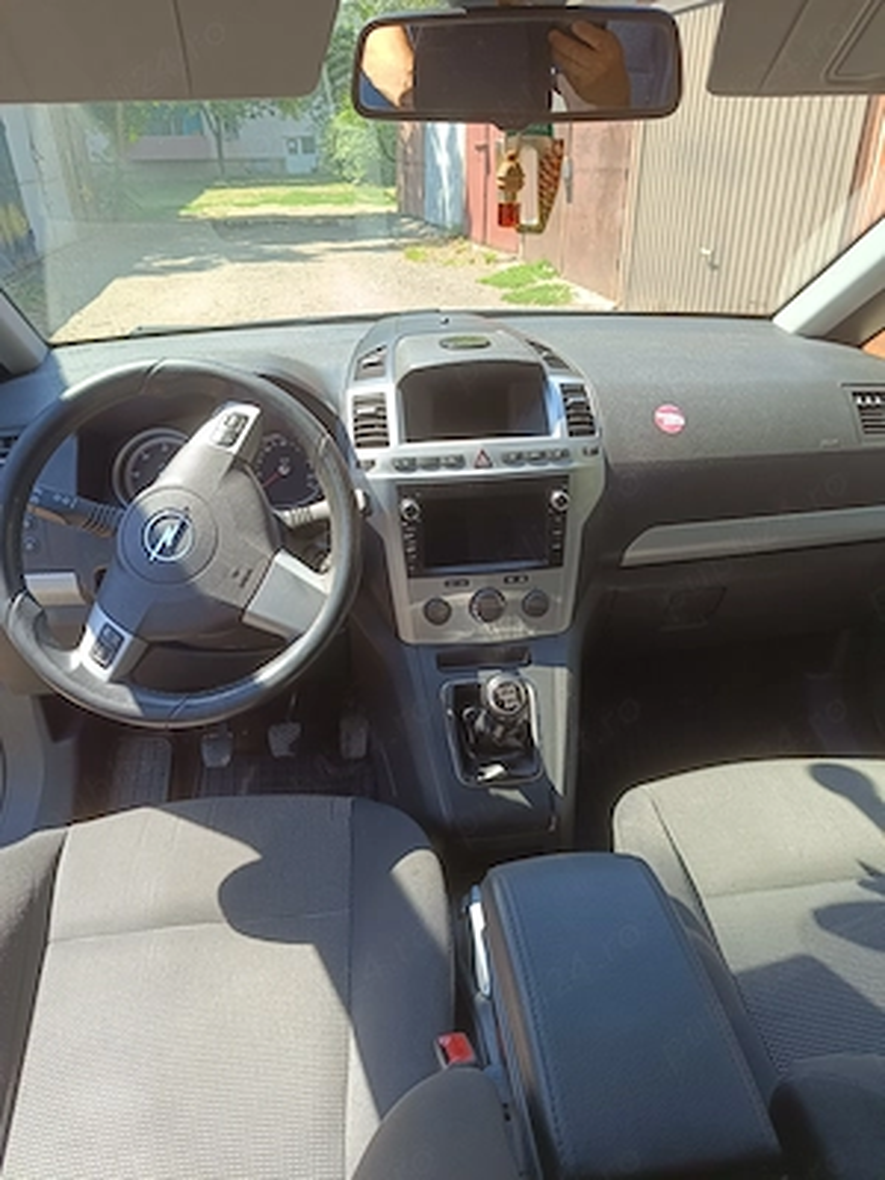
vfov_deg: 71.6
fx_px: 818
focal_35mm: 24
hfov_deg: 56.8
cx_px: 442
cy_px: 590
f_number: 1.88
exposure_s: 1/190
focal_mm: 5.59
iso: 51
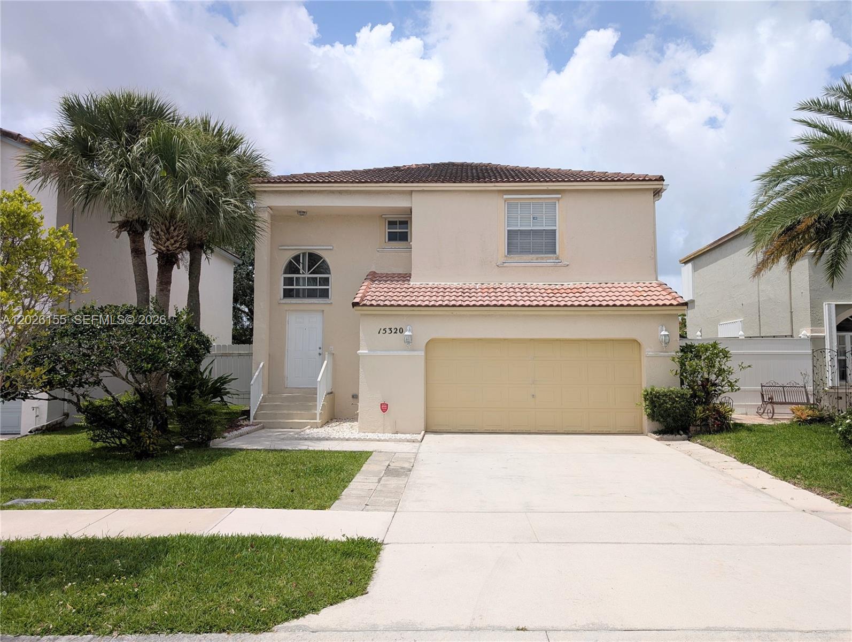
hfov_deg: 71.5
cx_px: 426
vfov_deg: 56.9
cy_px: 321
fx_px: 592
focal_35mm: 24
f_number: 1.68
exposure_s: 1/2037
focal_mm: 6.9
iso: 21
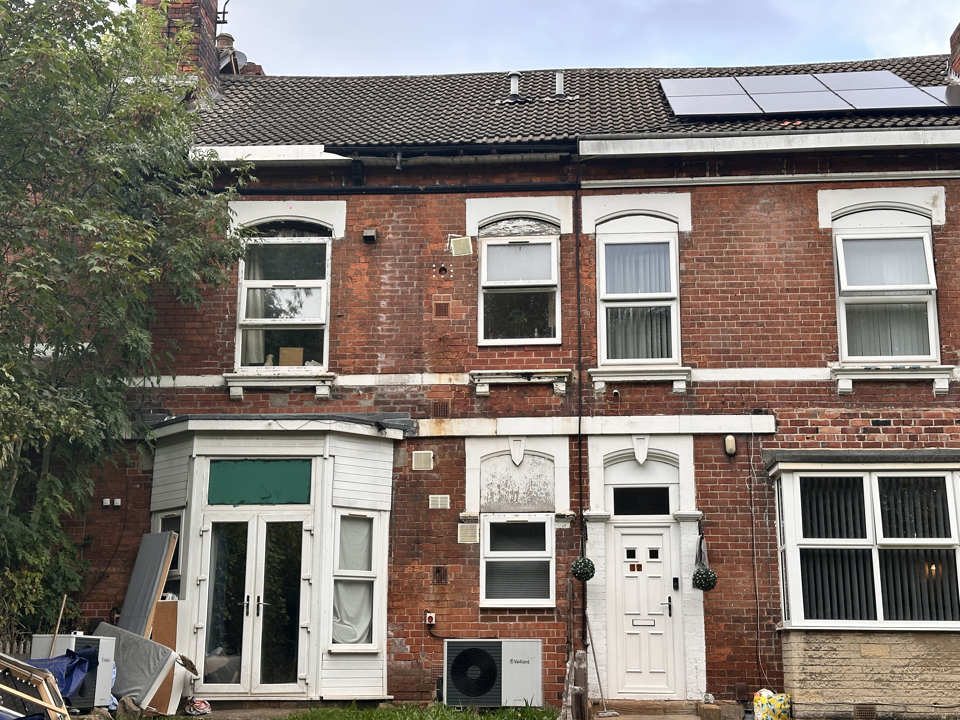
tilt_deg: +13.3
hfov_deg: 39.7
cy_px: 360
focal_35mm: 48
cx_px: 480
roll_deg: -0.3
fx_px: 1331
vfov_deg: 30.3
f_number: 1.78
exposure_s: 1/767
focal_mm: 6.86
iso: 64
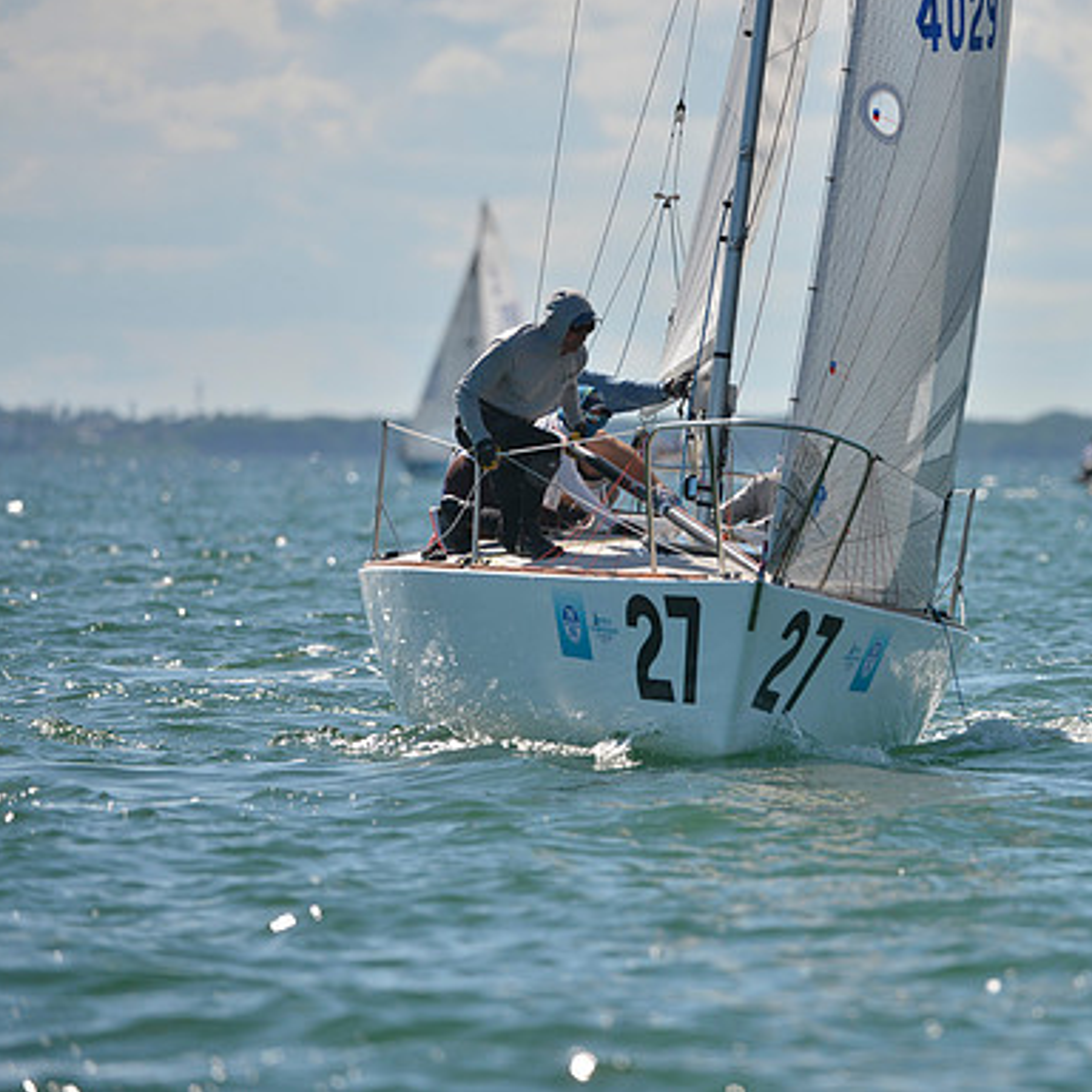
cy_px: 545
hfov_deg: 4.0
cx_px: 788
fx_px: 15561
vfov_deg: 4.0
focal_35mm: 436
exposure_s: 1/2500
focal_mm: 340
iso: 200
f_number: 4.5
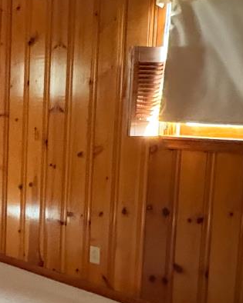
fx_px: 468
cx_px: -102
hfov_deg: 24.1
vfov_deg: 36.0
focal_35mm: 52
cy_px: 153
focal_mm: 2.22
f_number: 2.2
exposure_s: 1/30
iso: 1000
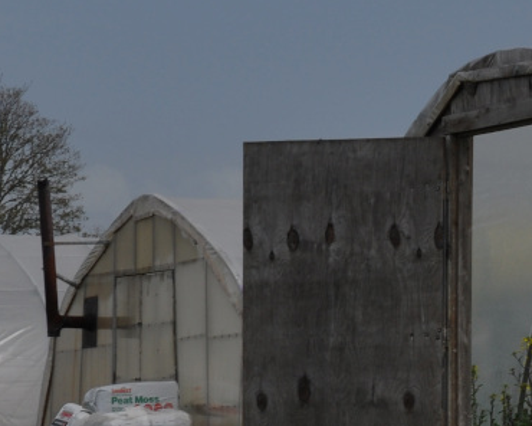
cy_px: 406
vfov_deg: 5.4
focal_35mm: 285
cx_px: 394
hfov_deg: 6.8
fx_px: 4487
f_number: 13
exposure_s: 1/160
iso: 200
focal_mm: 50
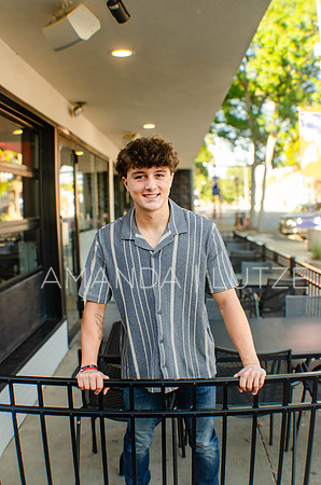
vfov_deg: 37.9
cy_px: 242
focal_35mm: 52
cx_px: 160
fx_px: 705
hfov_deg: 25.6
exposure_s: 1/125
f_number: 5.6
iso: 280
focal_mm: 35
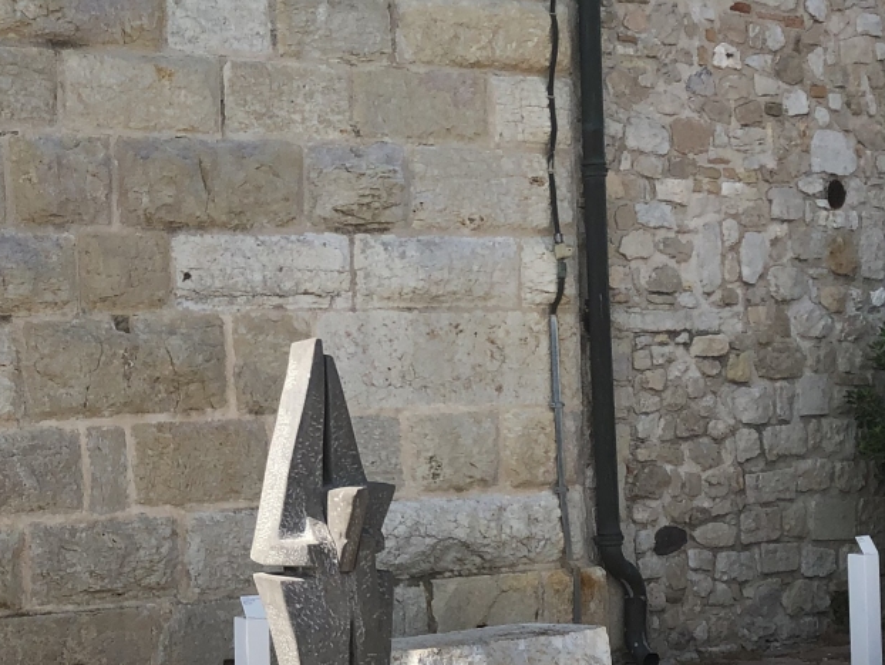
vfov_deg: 20.4
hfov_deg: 26.4
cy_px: 365
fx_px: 1841
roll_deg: +0.9
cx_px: 144
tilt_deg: +0.5
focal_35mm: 72
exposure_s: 1/2183
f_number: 1.8
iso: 20
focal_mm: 3.99
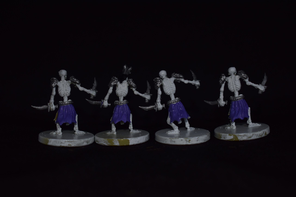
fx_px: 518
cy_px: 98
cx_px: 148
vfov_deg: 21.6
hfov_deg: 31.9
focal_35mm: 63
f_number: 5
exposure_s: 1/30
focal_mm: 42
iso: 200
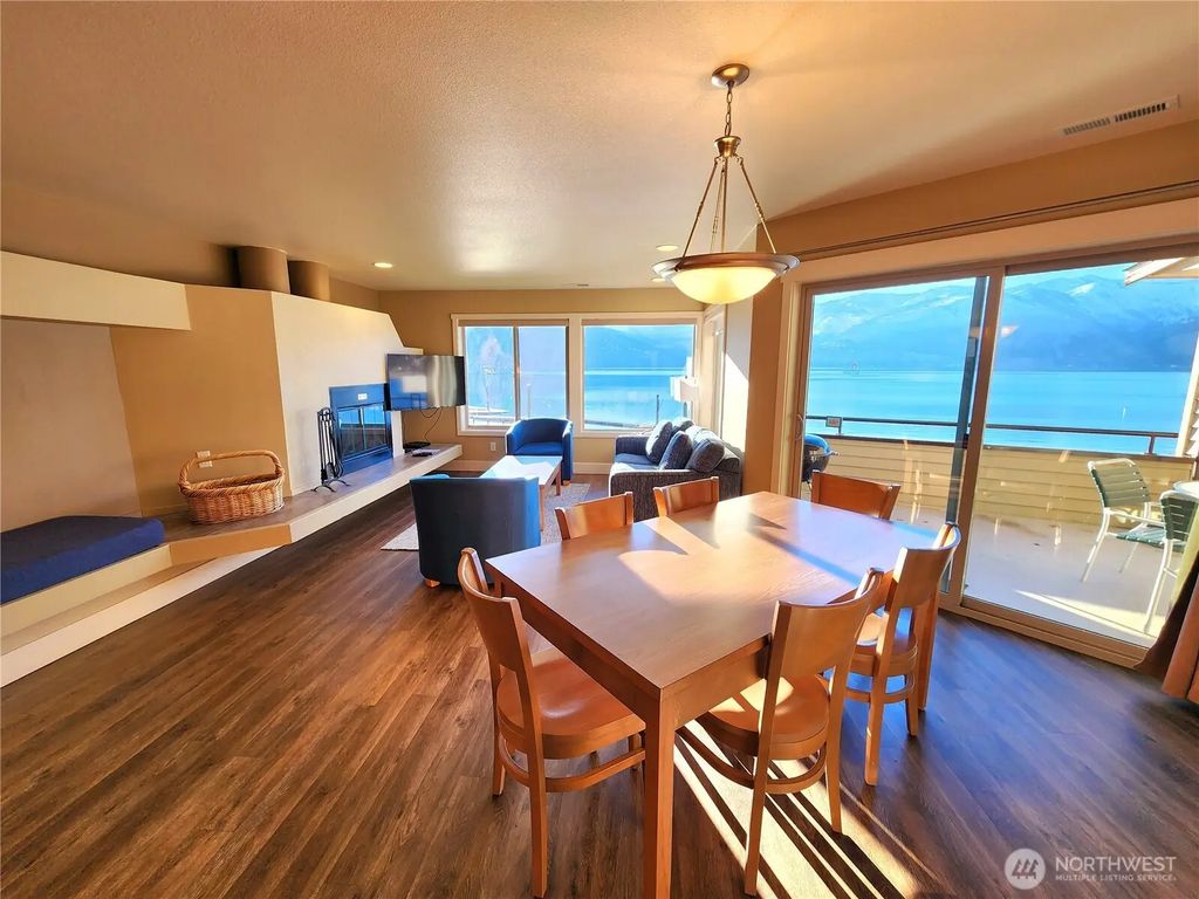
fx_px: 450
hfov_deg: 106.2
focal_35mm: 13
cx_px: 600
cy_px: 450
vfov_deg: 89.9
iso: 64
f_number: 2.2
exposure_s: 1/120
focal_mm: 2.2
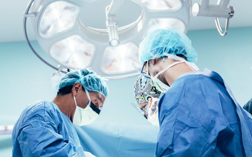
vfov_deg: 17.1
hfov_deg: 27.0
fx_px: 522
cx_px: 91
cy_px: 98
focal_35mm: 76
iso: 500
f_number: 2.8
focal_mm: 50
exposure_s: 1/500
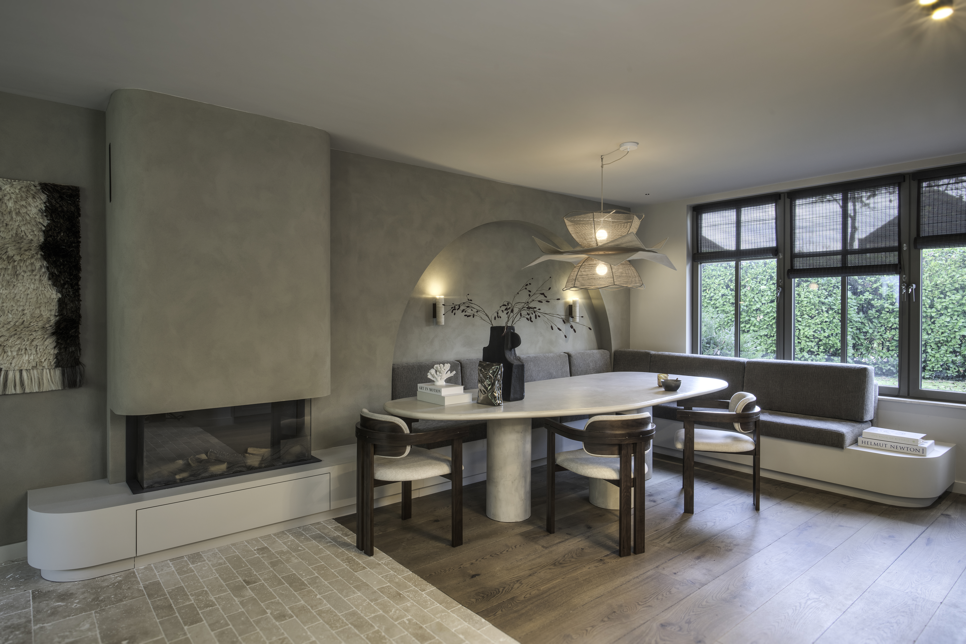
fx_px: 537
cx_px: 483
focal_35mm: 20
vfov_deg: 61.9
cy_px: 322
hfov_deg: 84.0
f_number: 13
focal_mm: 20
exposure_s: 2
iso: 64
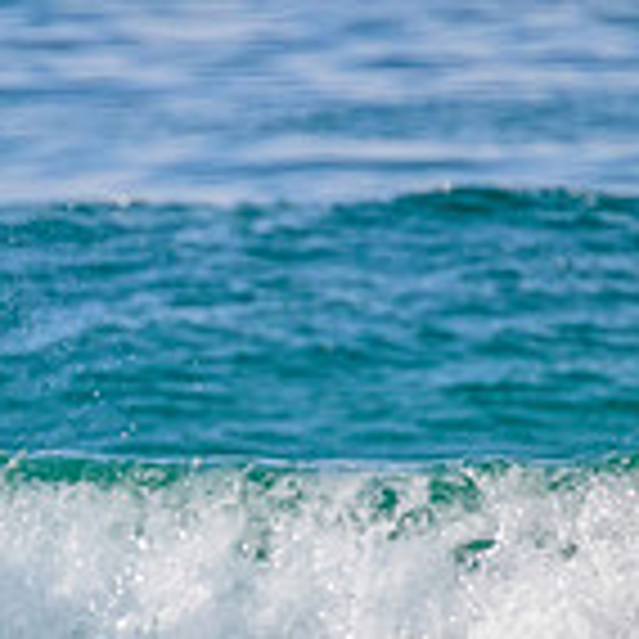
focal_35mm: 2776
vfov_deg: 0.6
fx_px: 57976
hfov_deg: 0.6
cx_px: -176
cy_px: 655
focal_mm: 800
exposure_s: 1/2000
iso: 1600
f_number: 11
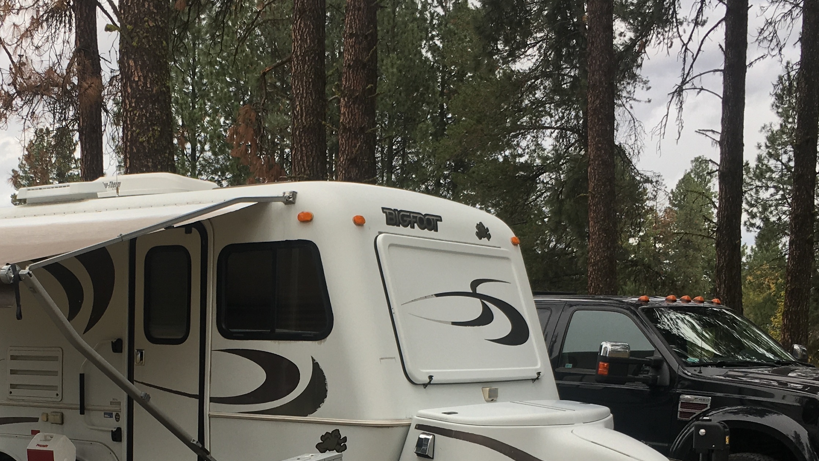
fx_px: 1238
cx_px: 258
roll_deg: -1.1
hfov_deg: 36.2
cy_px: 449
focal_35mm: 57
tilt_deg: -4.6
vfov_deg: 20.5
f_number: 2.2
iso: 25
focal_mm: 4.15
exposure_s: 1/191
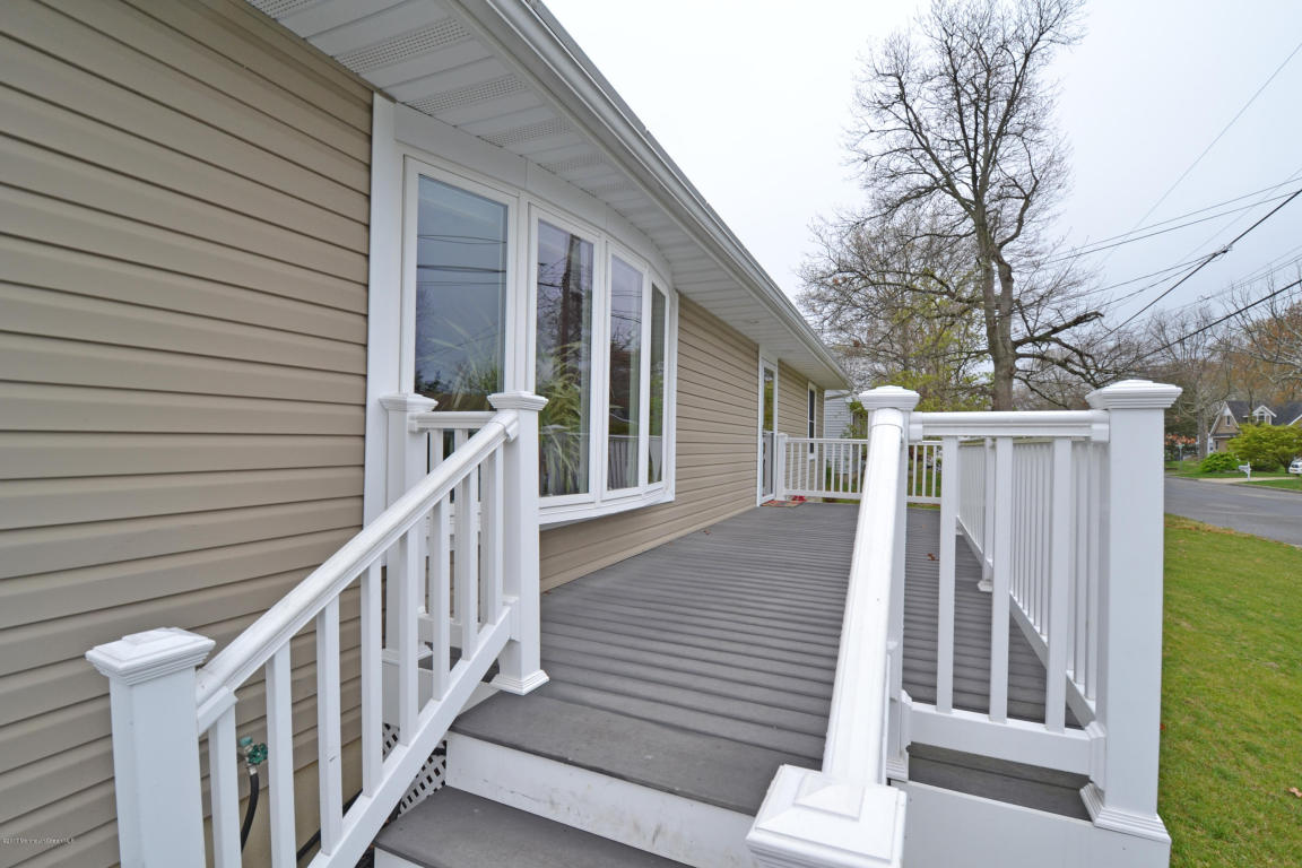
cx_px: 651
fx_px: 542
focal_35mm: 15
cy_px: 434
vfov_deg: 77.3
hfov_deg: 100.4
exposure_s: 1/125
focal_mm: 10
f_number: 7.1
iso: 100
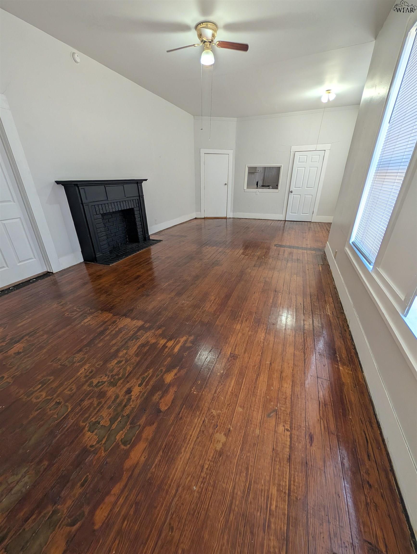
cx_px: 208
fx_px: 192
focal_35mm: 12
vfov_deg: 110.5
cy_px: 277
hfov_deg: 94.6
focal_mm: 2.02
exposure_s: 1/120
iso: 80
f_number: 1.7
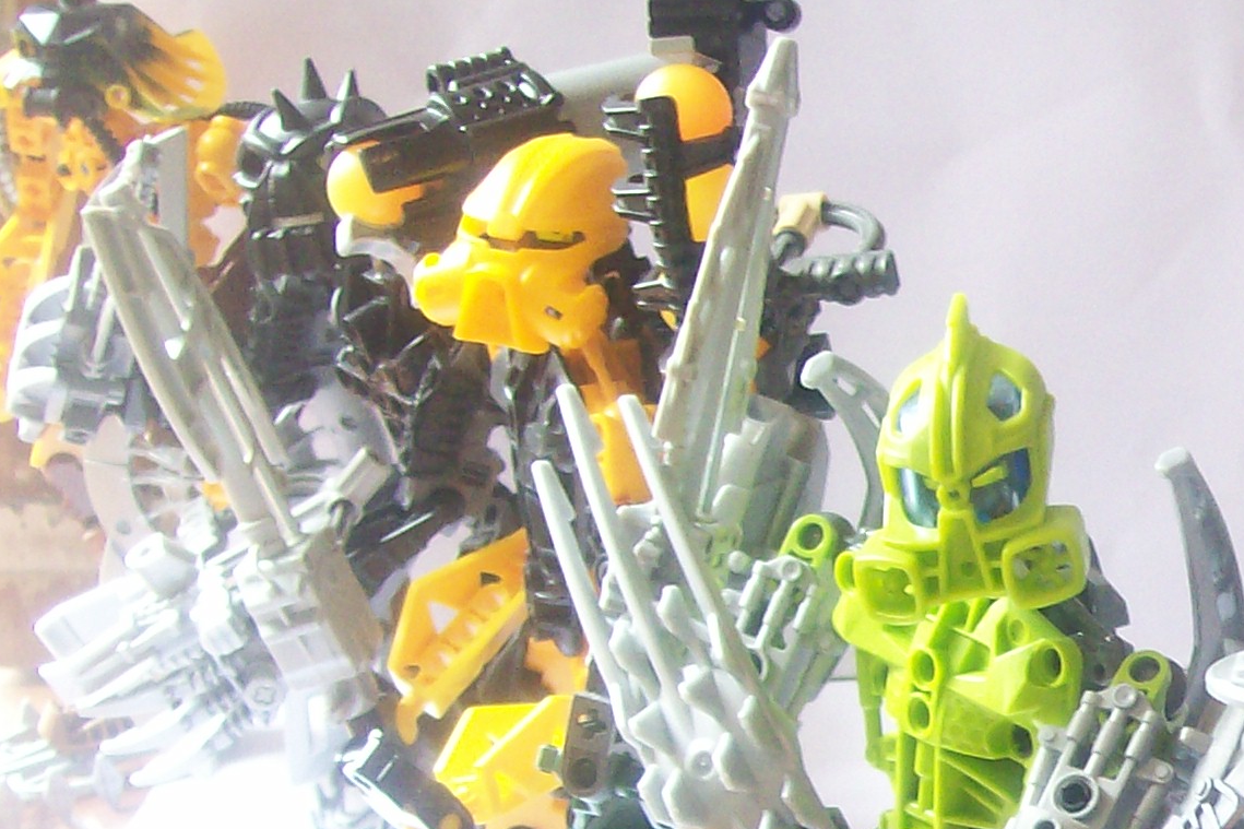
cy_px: 837
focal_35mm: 101
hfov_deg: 19.3
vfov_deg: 13.4
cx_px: 1397
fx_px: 3489
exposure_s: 1/32
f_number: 2.7
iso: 134
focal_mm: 6
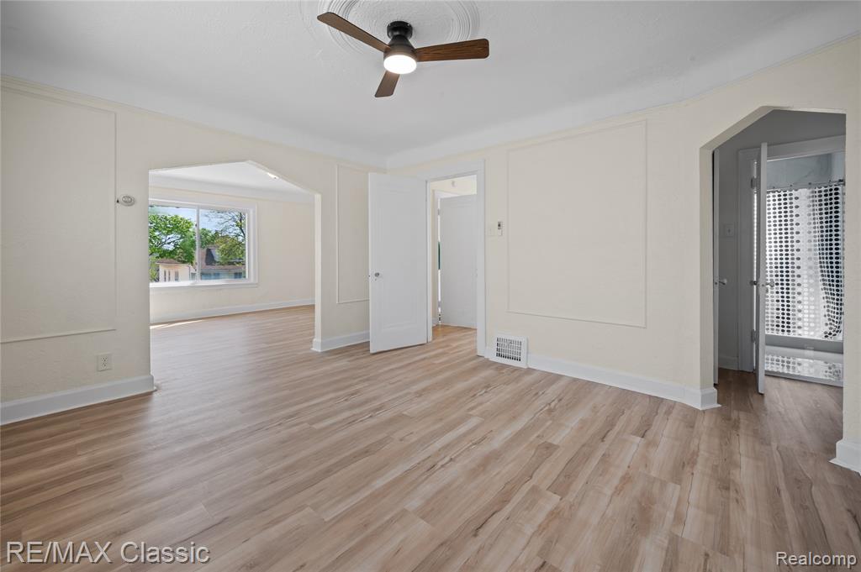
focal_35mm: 14
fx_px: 335
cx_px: 430
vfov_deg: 81.1
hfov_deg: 104.3
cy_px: 286
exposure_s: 1/4
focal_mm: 14
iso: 100
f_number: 11
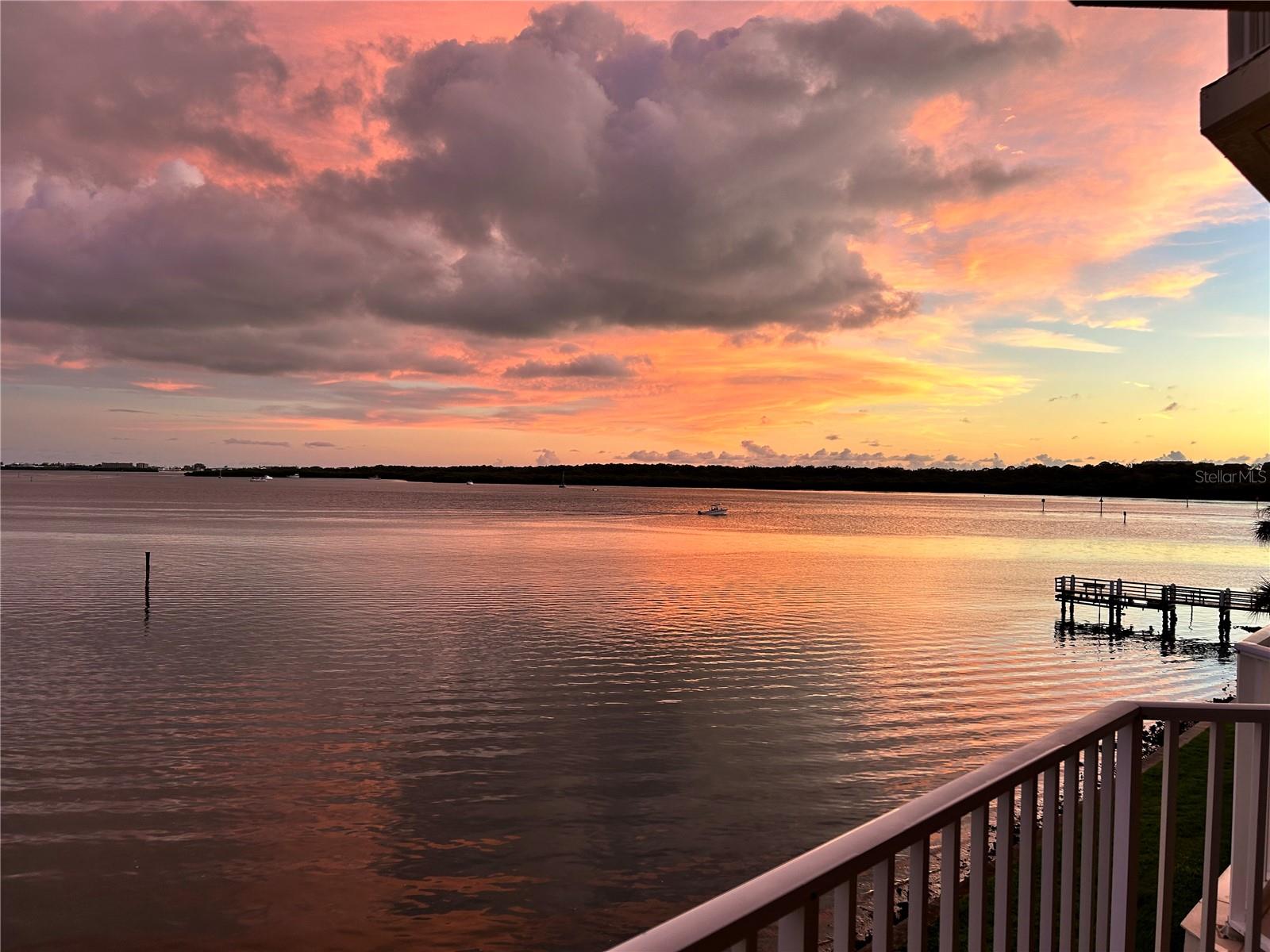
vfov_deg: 53.1
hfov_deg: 67.3
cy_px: 476
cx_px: 635
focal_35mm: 26
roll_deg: +0.8
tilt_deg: -0.4
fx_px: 954
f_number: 1.5
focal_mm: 5.7
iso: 50
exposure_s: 1/121
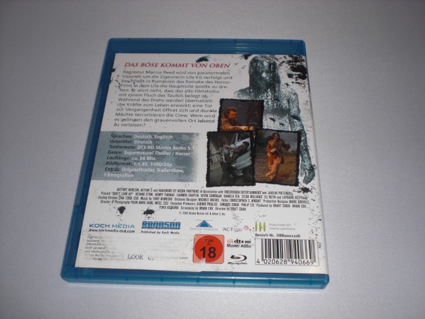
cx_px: 212
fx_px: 467
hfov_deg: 49.0
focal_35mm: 38
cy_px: 160
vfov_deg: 37.7
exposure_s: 1/60
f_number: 3.1
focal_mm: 6.3
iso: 64
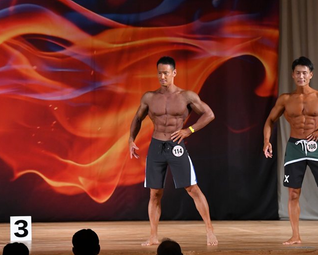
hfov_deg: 9.3
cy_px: 128
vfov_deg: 7.4
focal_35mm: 208
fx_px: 1958
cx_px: 190
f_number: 5.6
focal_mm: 122
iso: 3200
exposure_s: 1/400
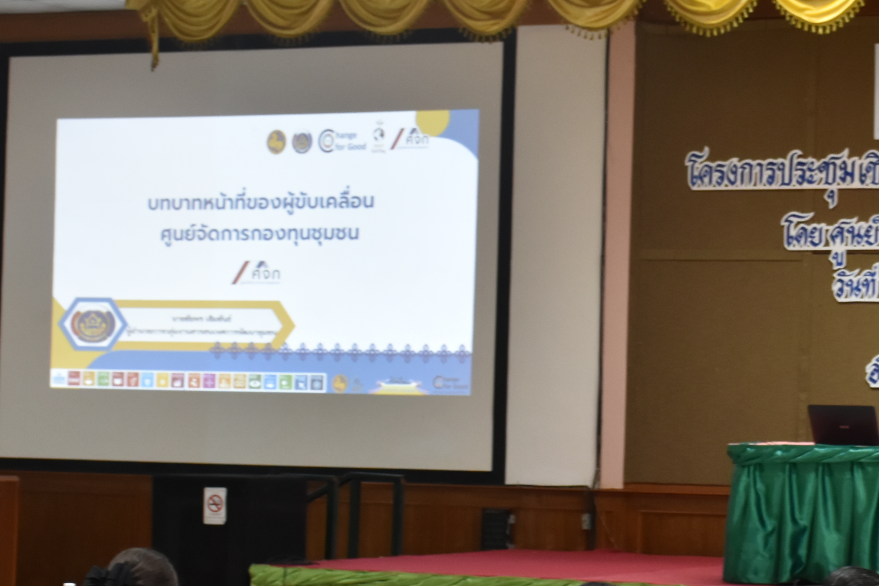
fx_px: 2954
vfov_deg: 11.3
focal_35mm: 121
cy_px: 399
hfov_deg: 16.5
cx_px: 926
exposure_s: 1/15
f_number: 4.2
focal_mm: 34
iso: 800
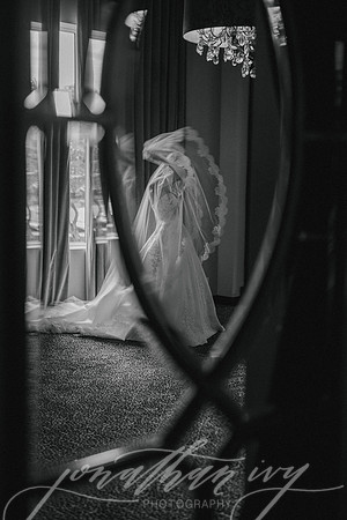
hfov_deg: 27.0
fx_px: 723
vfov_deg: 39.6
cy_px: 260
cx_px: 174
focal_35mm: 50
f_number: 2
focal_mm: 50
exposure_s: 1/50
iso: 100
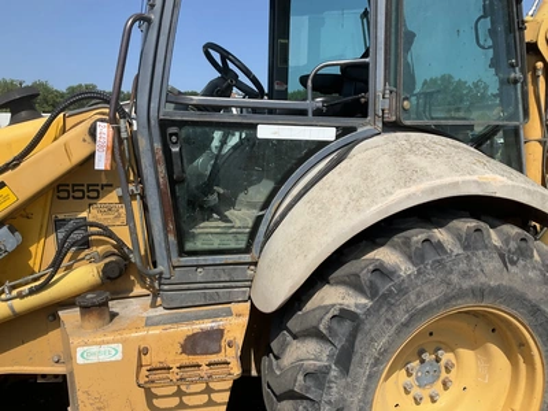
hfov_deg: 61.7
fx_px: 459
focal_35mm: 29
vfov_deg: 48.2
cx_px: 274
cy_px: 206
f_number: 1.8
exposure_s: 1/2227
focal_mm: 3
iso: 25
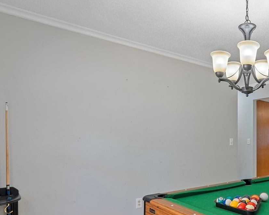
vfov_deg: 49.2
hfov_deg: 55.5
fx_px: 231
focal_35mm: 29
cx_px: 221
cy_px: 141
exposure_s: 1/3
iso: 250
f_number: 8
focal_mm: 16
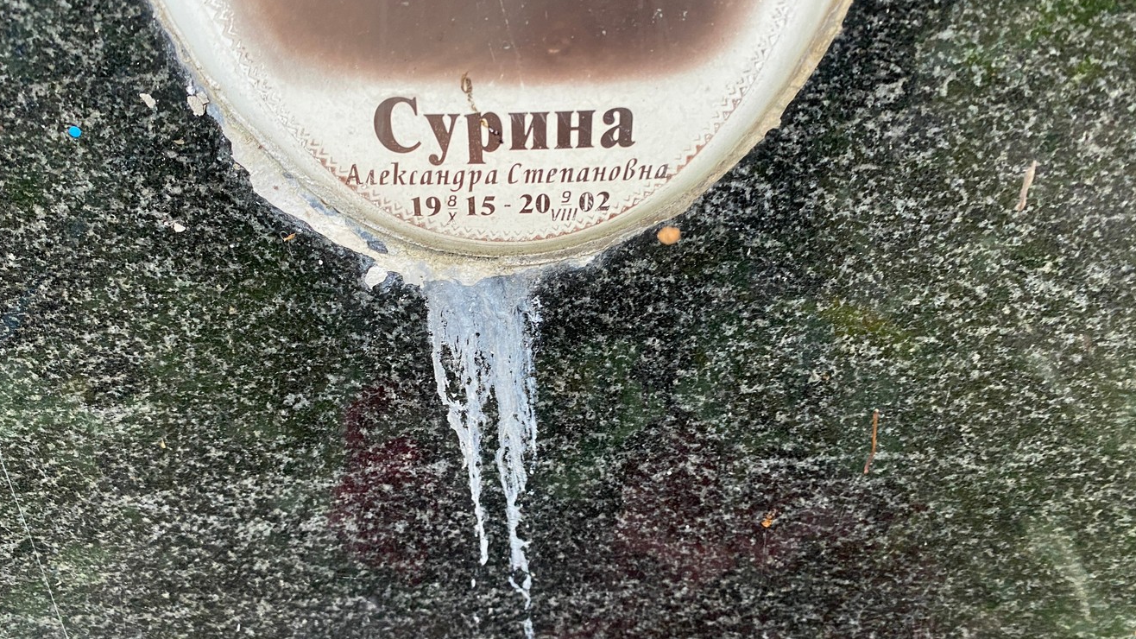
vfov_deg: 37.7
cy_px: 294
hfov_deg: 62.5
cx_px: 517
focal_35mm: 31
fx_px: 934
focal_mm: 4.25
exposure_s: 1/79
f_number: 1.8
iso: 125
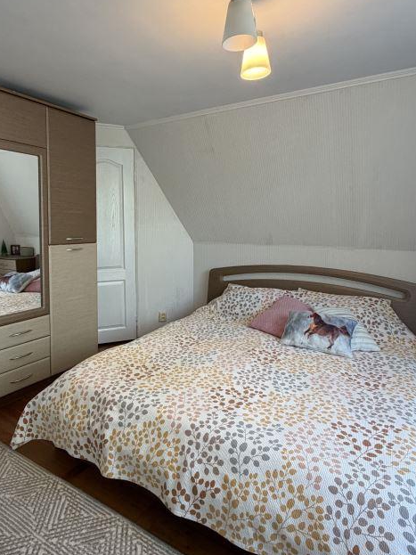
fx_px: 369
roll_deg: -0.1
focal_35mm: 23
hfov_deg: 58.0
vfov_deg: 73.8
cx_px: 151
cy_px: 259
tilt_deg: -5.5
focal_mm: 2.22
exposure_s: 1/100
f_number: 2.2
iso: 250
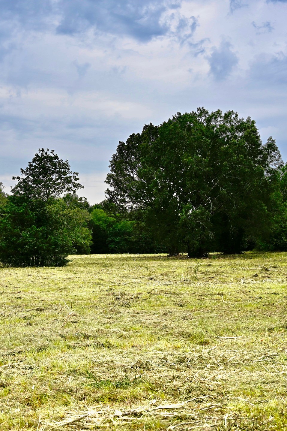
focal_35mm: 59
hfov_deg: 22.8
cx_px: 81
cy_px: 216
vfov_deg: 33.9
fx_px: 706
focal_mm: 39
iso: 200
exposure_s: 1/250
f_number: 5.6
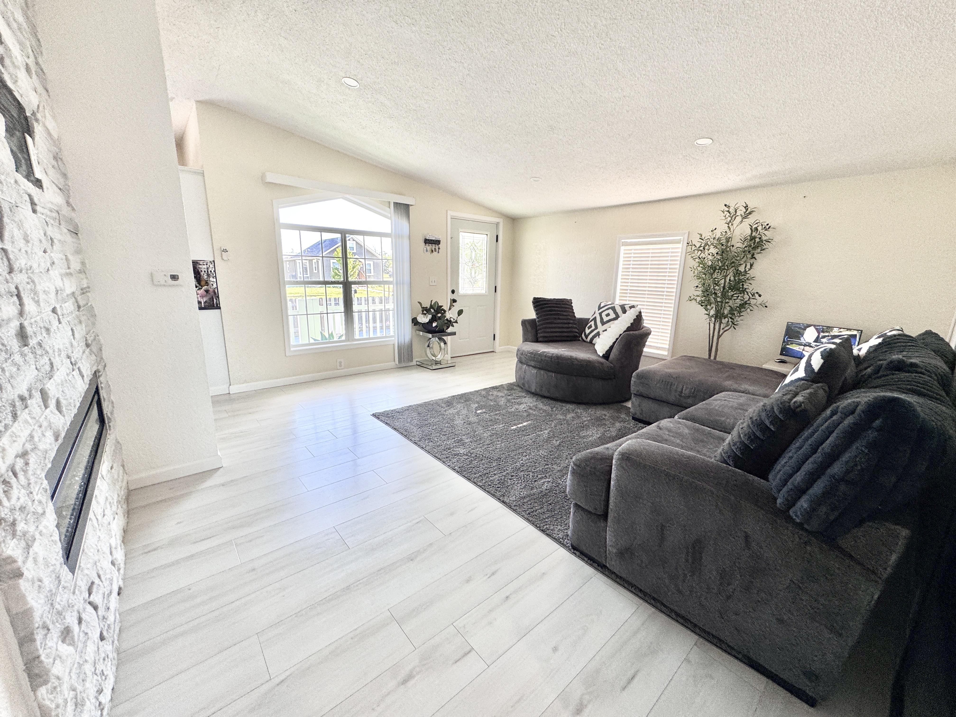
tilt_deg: -12.8
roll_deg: -1.1
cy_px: 358
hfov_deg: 102.1
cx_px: 478
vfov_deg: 85.7
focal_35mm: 14
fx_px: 387
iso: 100
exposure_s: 1/120
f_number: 2.2
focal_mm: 2.22
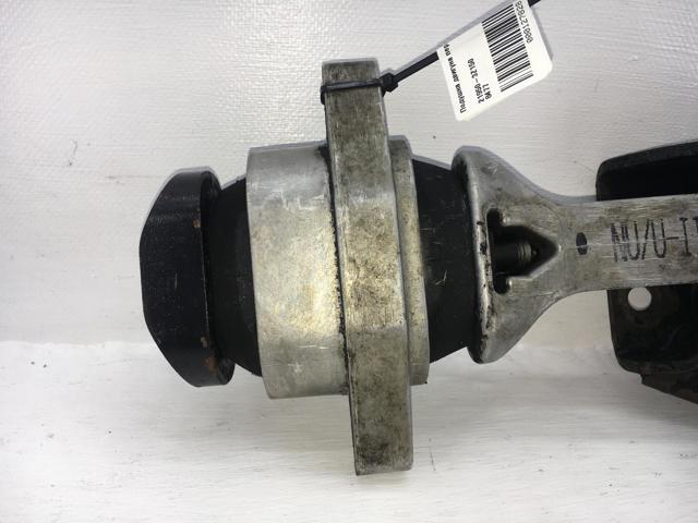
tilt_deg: -22.3
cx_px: 349
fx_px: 585
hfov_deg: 61.7
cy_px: 262
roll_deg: -4.3
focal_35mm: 29
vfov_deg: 48.2
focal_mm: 4.15
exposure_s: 1/284
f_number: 2.2
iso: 25
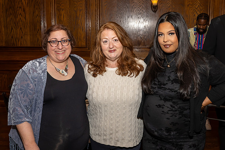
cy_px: 63
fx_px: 244
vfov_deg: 34.1
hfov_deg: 49.4
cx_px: 121
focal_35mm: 39
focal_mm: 30.5
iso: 500
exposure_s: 1/250
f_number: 7.1
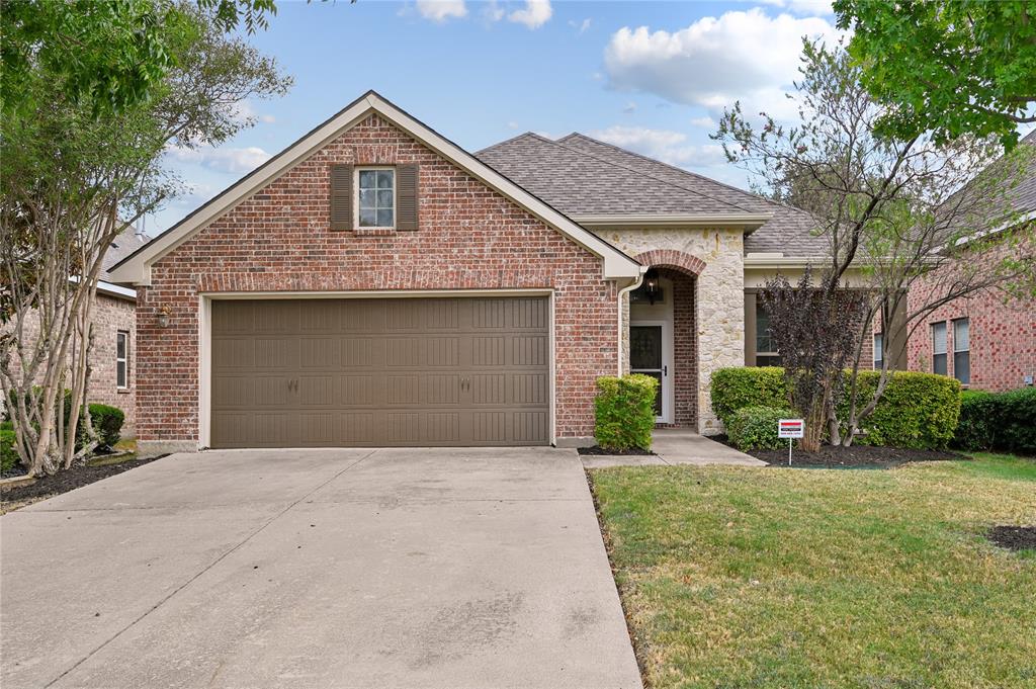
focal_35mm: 29
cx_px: 518
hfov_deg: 63.7
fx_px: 834
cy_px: 344
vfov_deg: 44.9
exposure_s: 1/50
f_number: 11
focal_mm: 29
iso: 100
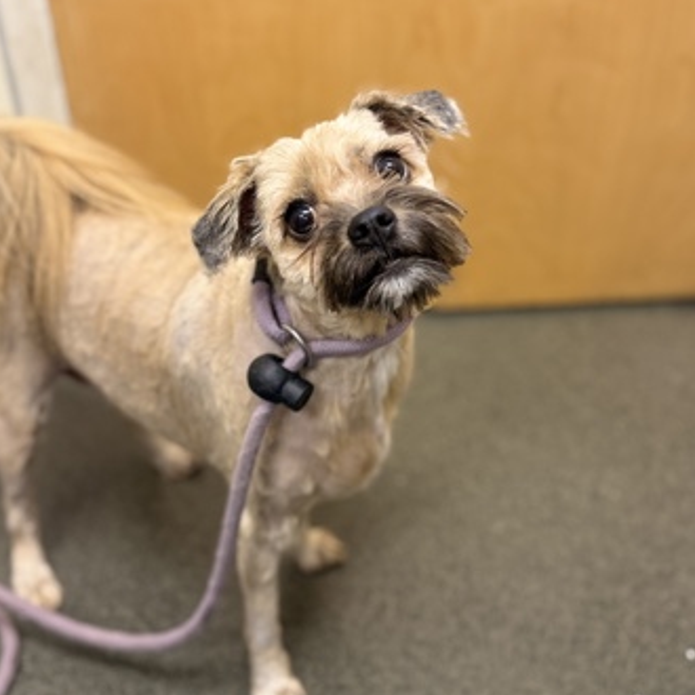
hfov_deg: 46.0
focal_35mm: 36
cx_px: 362
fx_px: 818
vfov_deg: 46.0
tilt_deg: -34.3
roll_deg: -0.6
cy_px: 335
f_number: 1.78
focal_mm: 6.76
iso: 250
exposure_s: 1/60
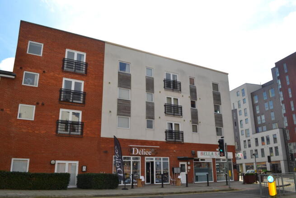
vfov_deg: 43.6
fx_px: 247
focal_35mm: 30
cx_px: 148
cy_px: 99
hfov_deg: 61.9
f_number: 9
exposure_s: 1/200
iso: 100
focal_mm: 20
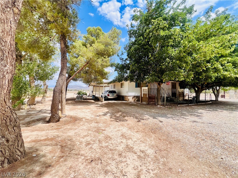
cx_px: 119
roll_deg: -1.0
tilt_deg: +2.9
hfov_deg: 106.2
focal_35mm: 13
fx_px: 89
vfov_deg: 89.9
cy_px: 89
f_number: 1.8
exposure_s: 1/1220
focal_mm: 1.57
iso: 32
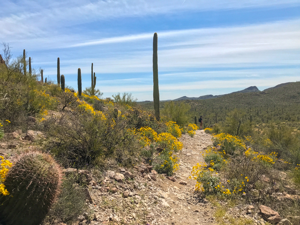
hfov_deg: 63.4
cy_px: 112
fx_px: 243
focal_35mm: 28
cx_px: 150
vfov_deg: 49.7
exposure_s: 1/2200
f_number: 1.8
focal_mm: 3.99
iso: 20
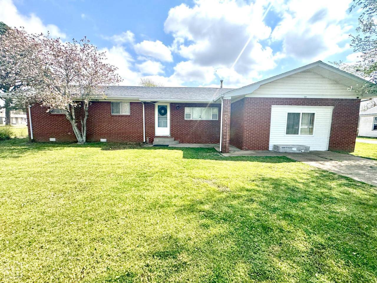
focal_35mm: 14
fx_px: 152
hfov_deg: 102.1
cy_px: 142
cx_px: 188
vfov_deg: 85.7
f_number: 2.2
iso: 50
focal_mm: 2.22
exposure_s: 1/1256
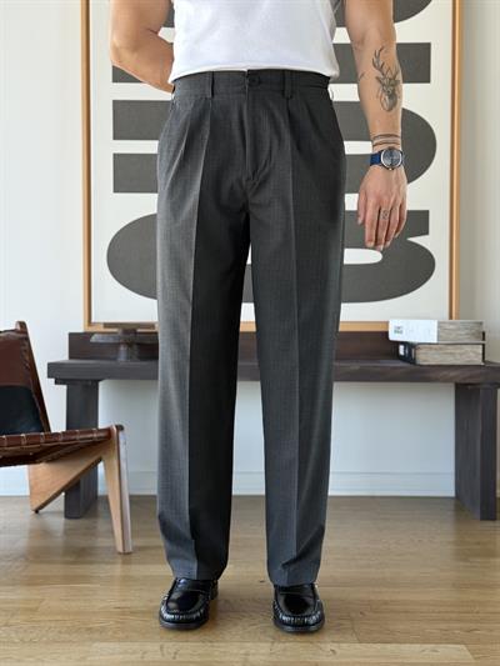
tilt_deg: -1.2
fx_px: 924
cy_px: 333
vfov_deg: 39.6
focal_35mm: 48
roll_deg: -0.4
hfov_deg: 30.3
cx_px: 250
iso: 100
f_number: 1.78
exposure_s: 1/151
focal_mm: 6.76
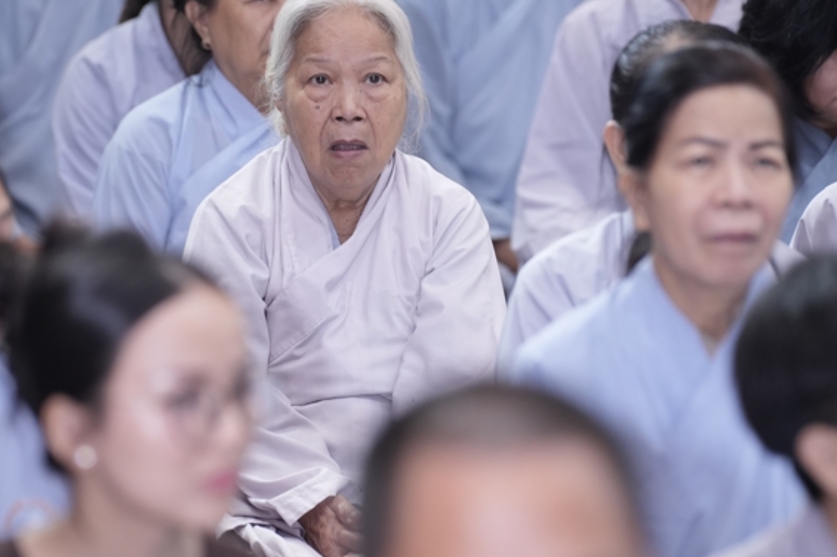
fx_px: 6018
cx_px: 384
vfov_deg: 5.3
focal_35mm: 259
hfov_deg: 8.0
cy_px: 307
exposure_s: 1/125
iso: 1250
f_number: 2.8
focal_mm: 150
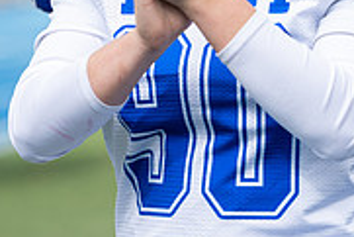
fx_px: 4261
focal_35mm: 433
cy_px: -56
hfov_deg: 4.8
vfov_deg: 3.2
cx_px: 297
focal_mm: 135
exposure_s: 1/1250
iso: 125
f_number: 2.8
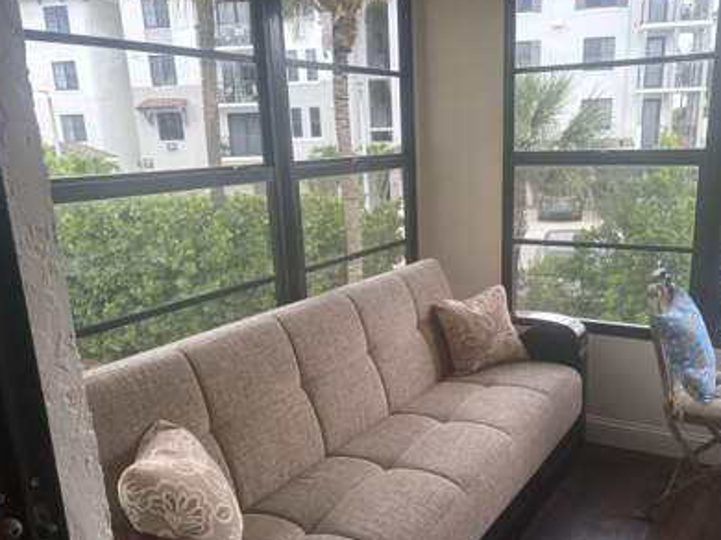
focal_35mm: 32
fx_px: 666
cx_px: 423
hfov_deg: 56.5
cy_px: 321
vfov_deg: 43.9
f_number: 1.6
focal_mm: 5.96
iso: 64
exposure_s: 1/161
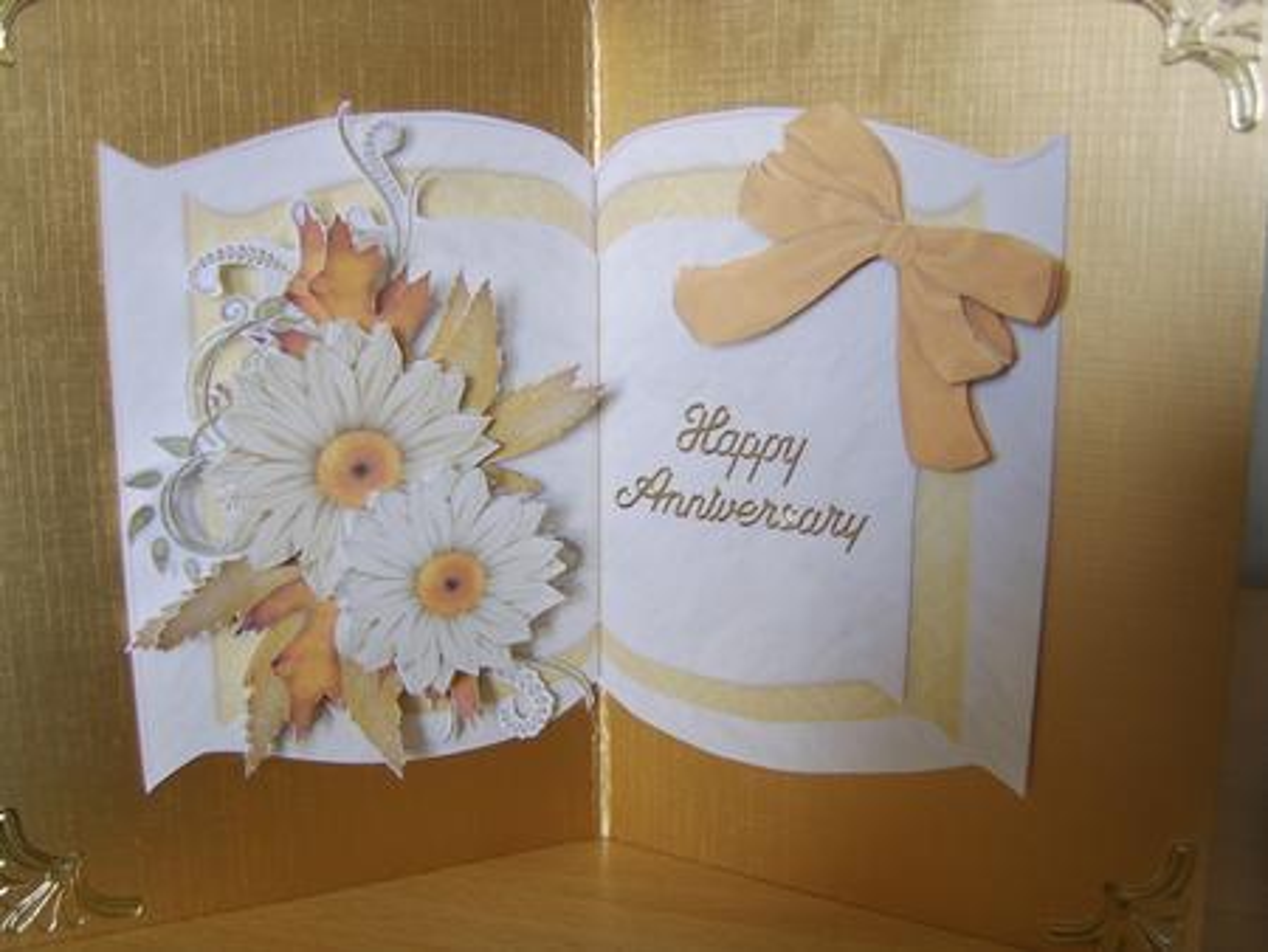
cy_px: 476
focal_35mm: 31
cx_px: 634
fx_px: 1136
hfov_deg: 58.3
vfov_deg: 45.5
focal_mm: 8.13
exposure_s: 1/21
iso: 71
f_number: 2.7
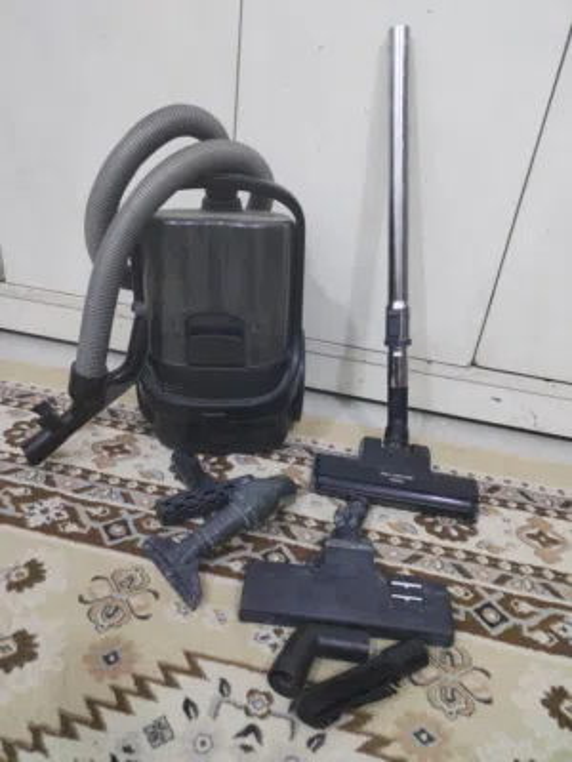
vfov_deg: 67.3
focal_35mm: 26
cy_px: 381
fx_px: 573
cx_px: 286
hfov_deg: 53.1
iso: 892
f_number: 1.8
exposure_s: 1/33.3
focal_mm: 4.75
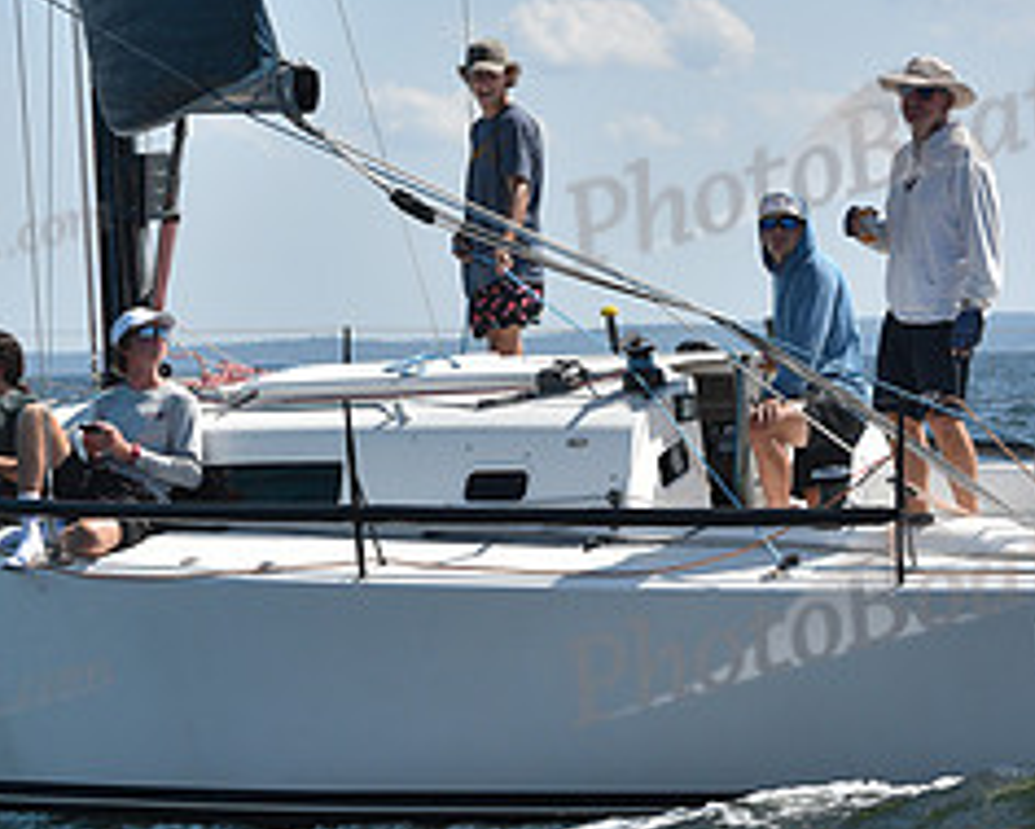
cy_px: 445
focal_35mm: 189
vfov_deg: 8.2
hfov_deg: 10.2
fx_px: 5792
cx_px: 342
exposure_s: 1/1250
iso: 320
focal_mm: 82
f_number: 9
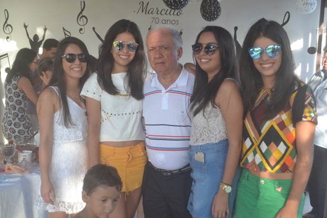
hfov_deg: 42.7
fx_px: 418
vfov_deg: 29.3
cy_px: 110
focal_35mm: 46
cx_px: 161
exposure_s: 1/100
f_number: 5.6
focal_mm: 30
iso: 400
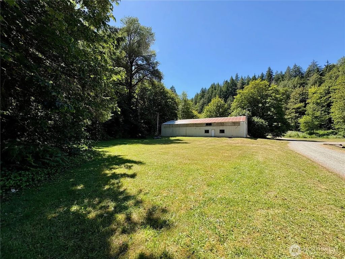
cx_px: 172
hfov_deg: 102.1
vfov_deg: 85.7
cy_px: 130
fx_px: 140
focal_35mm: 14
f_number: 2.2
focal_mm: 2.22
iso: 40
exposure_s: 1/796
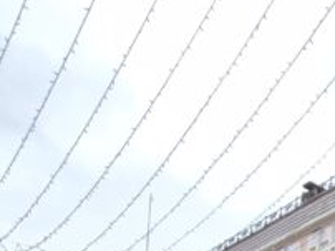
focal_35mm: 66
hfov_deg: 22.0
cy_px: 539
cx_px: 554
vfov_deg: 15.9
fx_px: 638
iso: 50
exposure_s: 1/424
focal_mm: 1.74
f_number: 2.2
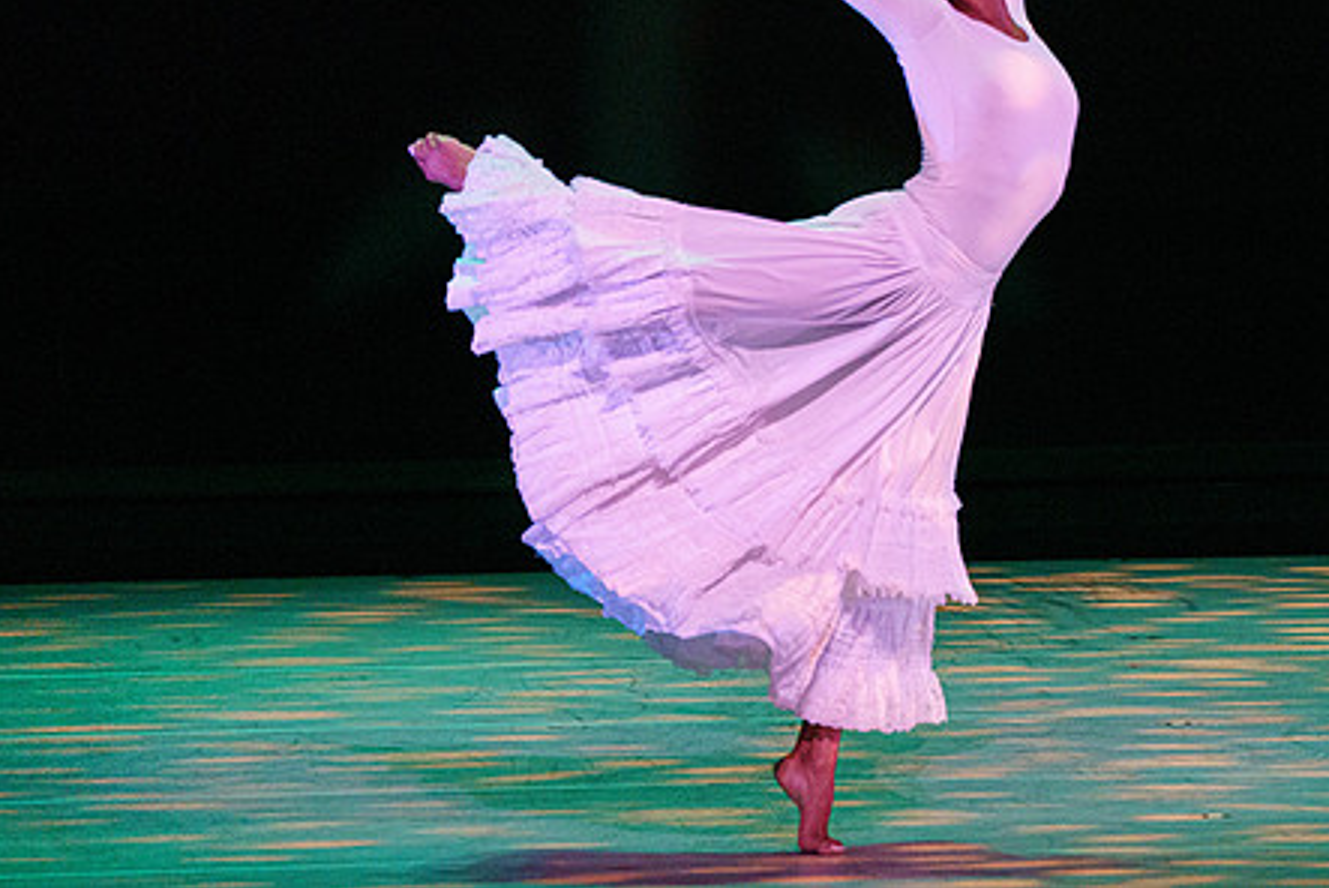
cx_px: 847
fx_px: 19910
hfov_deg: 3.8
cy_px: 328
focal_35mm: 539
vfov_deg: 2.6
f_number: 6.3
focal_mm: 400
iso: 5000
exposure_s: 1/400
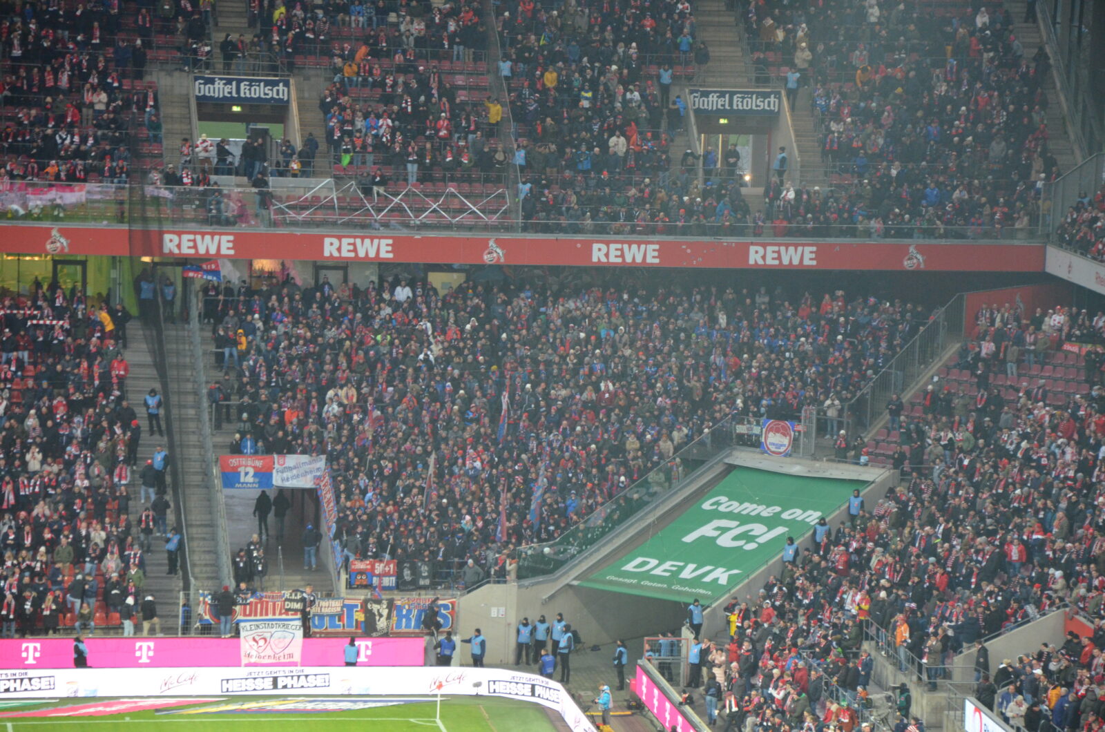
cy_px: 366
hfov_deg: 13.1
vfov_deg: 8.7
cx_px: 552
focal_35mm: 158
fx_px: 4825
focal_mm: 105
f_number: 5.6
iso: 1800
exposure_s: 1/125
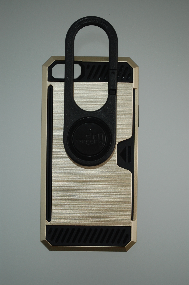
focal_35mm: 72
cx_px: 94
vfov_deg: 28.1
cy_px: 142
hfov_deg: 18.9
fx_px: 569
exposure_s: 1/50
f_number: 5.6
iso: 400
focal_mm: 48
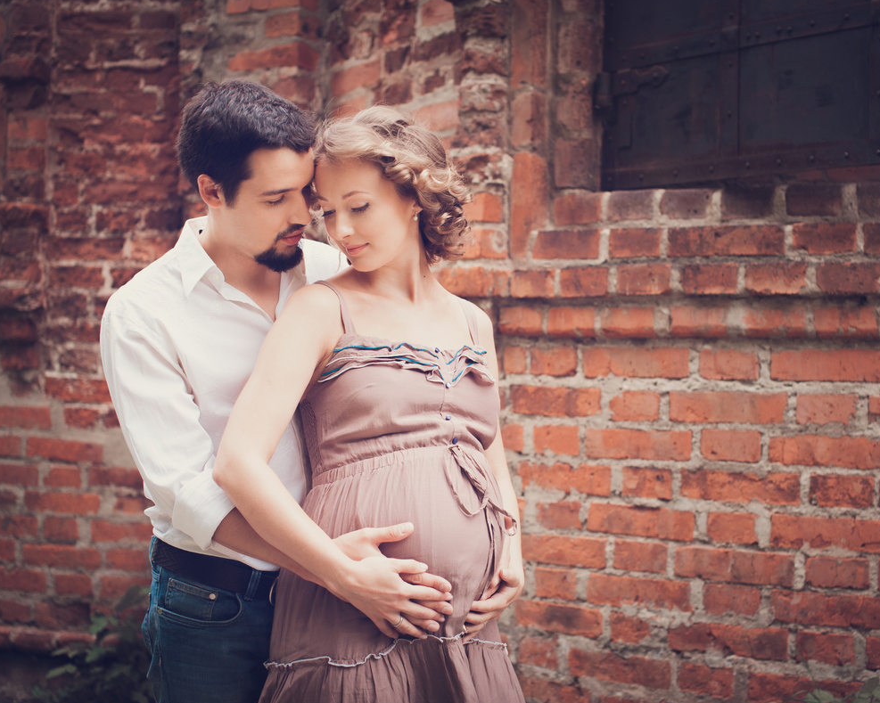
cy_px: 352
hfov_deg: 33.0
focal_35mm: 57
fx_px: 1484
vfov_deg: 26.7
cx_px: 501
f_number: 3.2
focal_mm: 50
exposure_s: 1/125
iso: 400
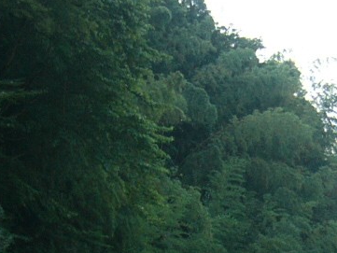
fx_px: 1208
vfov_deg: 11.5
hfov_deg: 15.6
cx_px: 3
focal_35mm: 124
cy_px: 383
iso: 50
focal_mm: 5.8
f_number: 2.8
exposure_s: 1/125
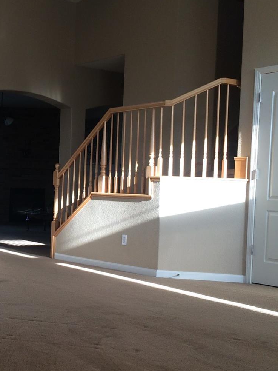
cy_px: 216
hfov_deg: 24.0
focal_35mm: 59
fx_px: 632
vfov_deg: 32.6
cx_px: 15
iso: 50
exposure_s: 1/120
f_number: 2.2
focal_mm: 4.15
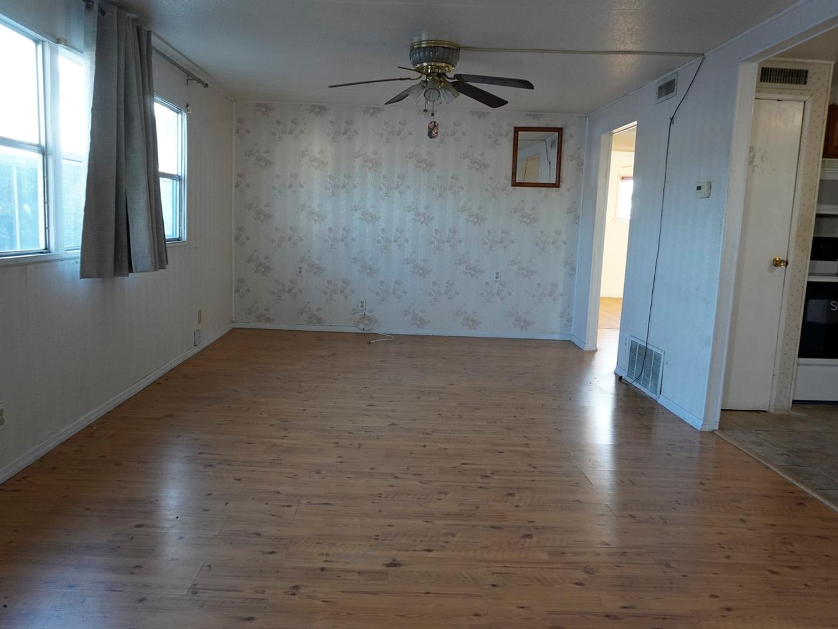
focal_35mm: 27
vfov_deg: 51.3
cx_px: 395
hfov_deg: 65.3
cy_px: 306
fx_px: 654
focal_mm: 16
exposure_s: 1/160
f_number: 4
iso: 1000
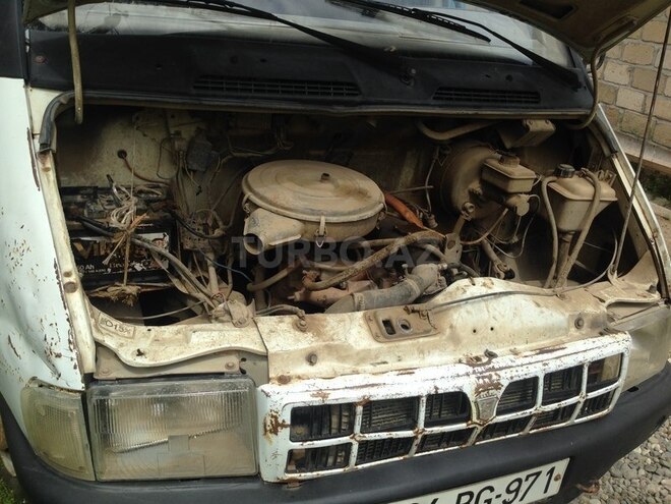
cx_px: 336
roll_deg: -2.7
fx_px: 640
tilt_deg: -22.0
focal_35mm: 33
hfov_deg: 55.4
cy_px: 252
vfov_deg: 42.9
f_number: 2.4
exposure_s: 1/1261
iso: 50
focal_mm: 4.12
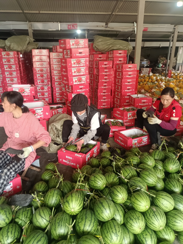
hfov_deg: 54.9
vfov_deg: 69.4
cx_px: 92
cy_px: 122
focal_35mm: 25
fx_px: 176
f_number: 1.79
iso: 708
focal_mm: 4.71
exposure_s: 1/50
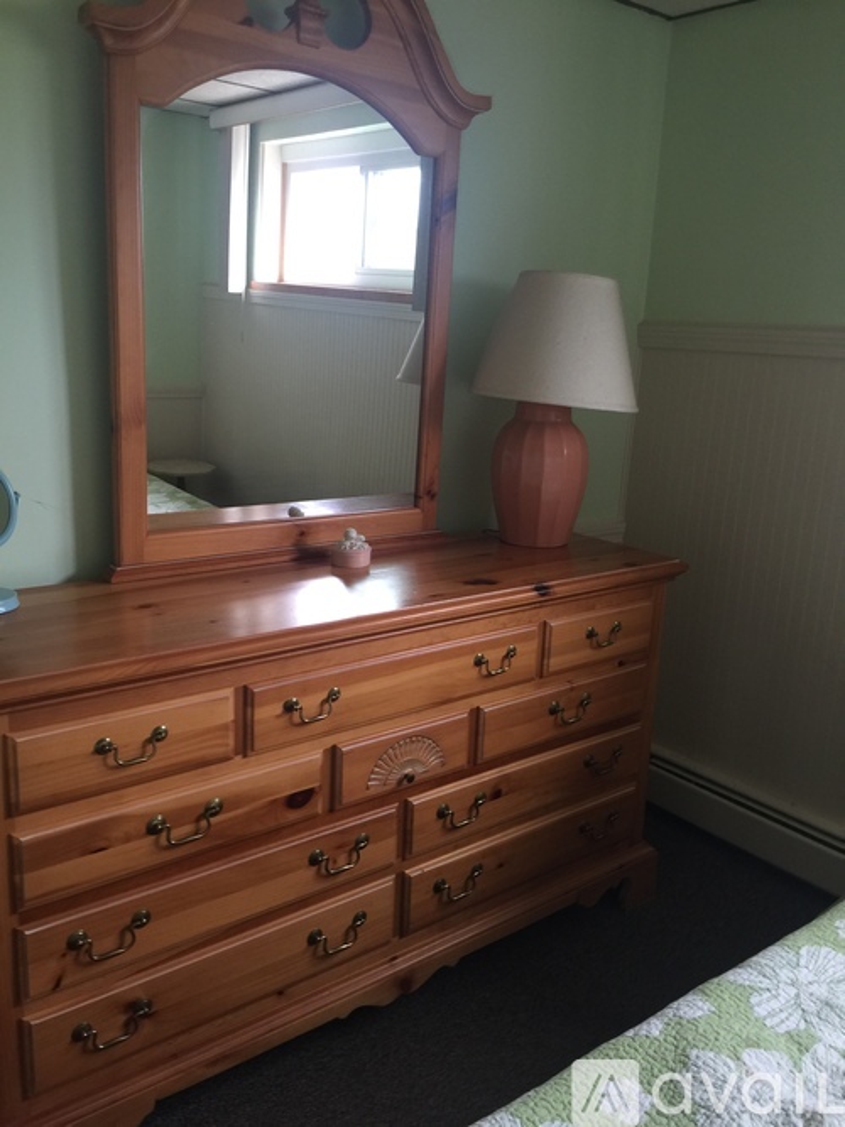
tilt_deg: -14.9
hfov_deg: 48.2
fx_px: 944
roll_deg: -1.8
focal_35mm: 29
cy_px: 564
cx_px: 422
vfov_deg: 61.7
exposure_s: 1/15
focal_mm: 4.15
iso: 50
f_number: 2.2
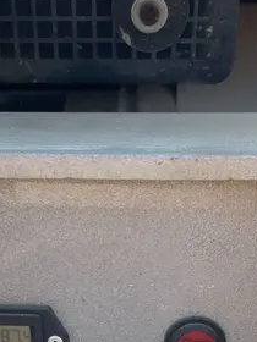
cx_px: 120
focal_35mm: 68
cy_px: 383
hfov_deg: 21.6
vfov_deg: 26.2
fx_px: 673
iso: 32
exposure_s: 1/1062
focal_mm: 4.2
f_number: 1.6
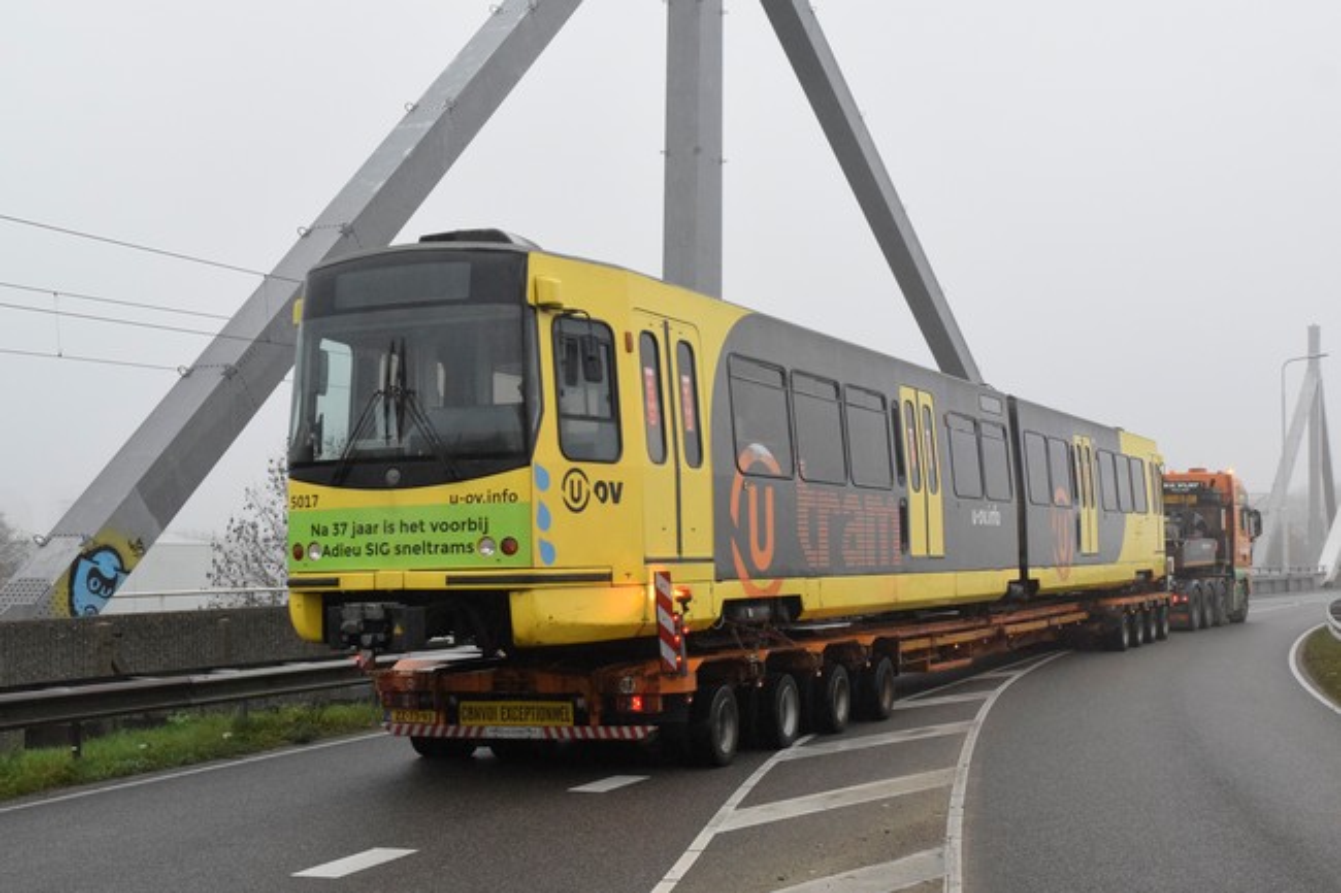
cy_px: 446
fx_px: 1620
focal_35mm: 44
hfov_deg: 45.0
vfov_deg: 30.8
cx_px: 670
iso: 3200
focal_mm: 29
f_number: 9
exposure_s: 1/320
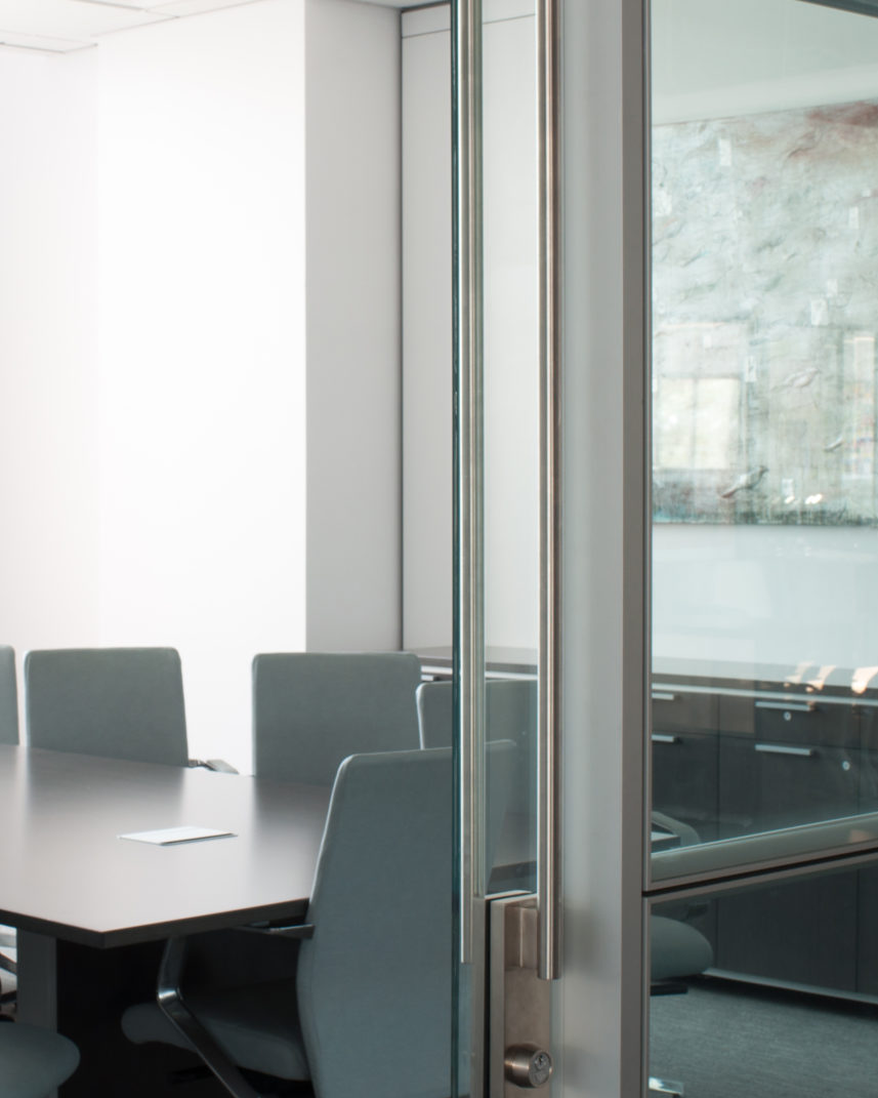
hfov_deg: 20.3
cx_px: 210
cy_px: 545
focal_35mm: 75
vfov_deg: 25.5
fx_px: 2426
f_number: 14
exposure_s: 2.5
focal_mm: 35
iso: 100
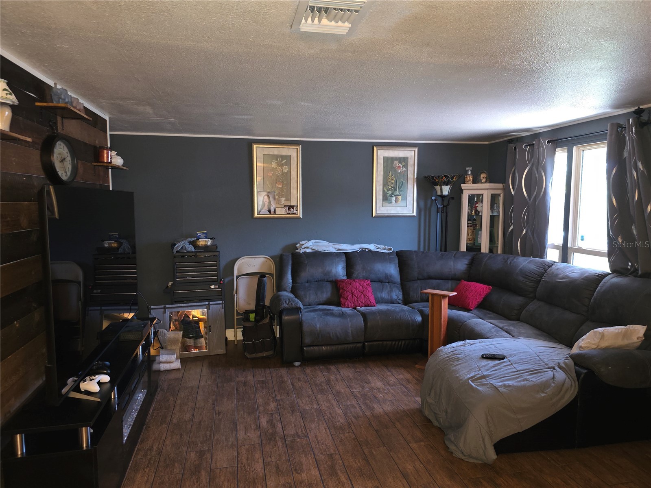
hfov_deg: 73.9
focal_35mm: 23
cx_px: 326
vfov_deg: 58.9
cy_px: 244
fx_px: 433
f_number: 1.7
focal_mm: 6.3
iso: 200
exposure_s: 1/12
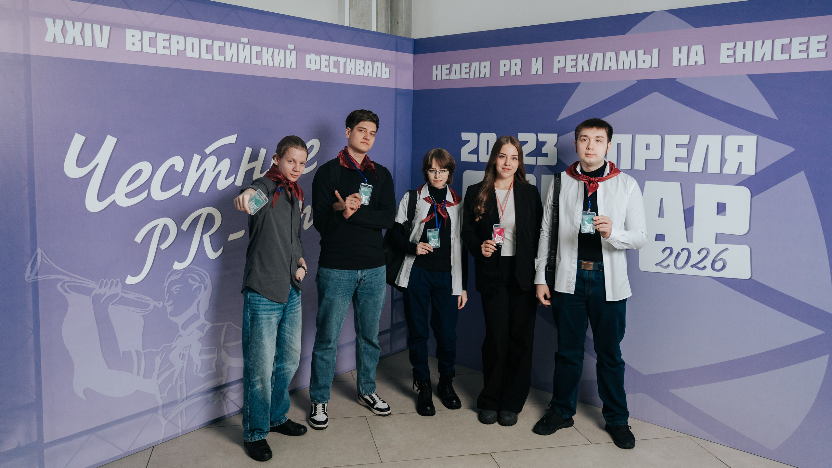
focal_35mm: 30
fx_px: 661
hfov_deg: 64.4
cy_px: 188
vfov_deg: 38.8
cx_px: 408
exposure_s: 1/160
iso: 800
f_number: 2.8
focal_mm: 28
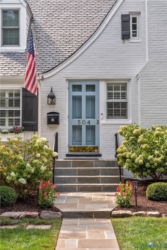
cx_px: 84
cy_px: 125
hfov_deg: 20.0
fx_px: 472
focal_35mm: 68
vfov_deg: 29.6
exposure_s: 1/60
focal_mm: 68
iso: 800
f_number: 2.8
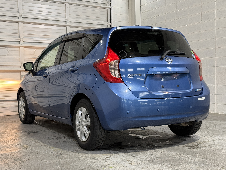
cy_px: 85
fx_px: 313
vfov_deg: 30.3
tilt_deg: -1.6
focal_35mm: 48
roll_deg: +0.7
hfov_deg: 39.7
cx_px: 113
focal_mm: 6.76
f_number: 1.78
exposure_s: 1/60
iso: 160
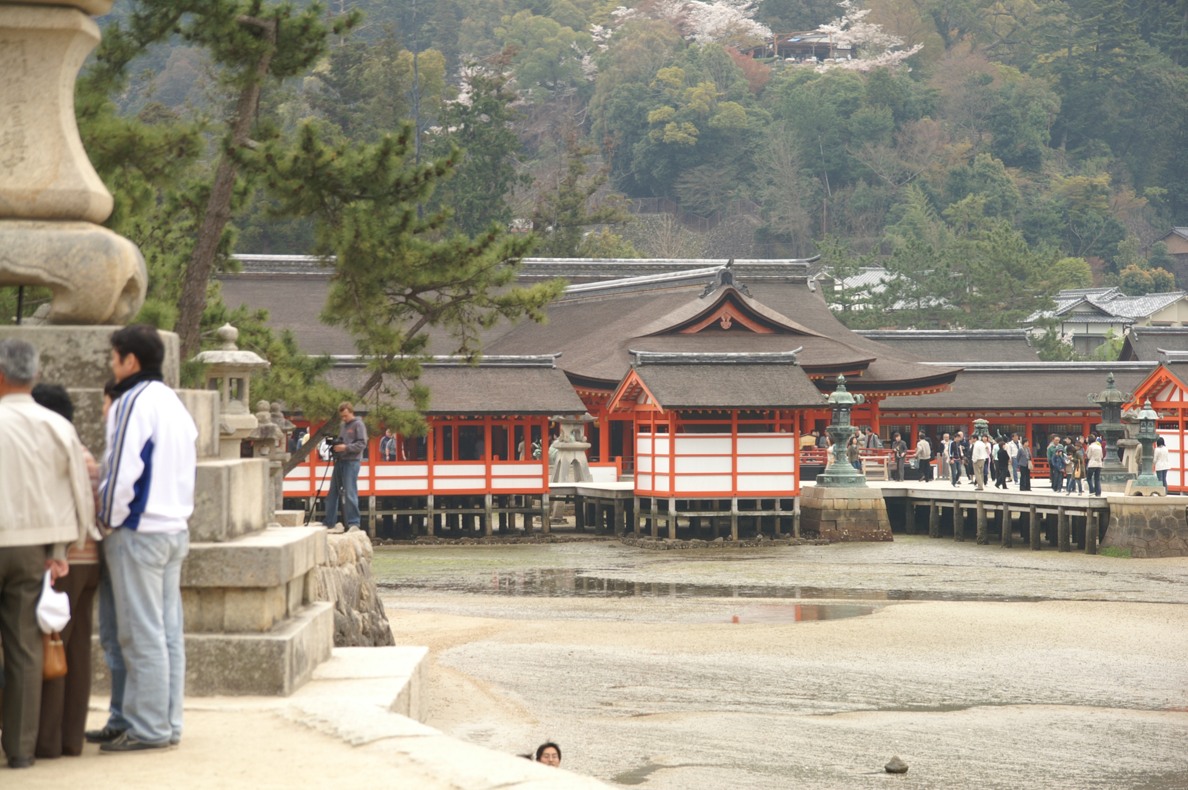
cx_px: 594
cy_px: 395
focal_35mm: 112
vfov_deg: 12.2
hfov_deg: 18.2
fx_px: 3709
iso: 100
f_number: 6.3
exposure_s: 1/125
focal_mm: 75
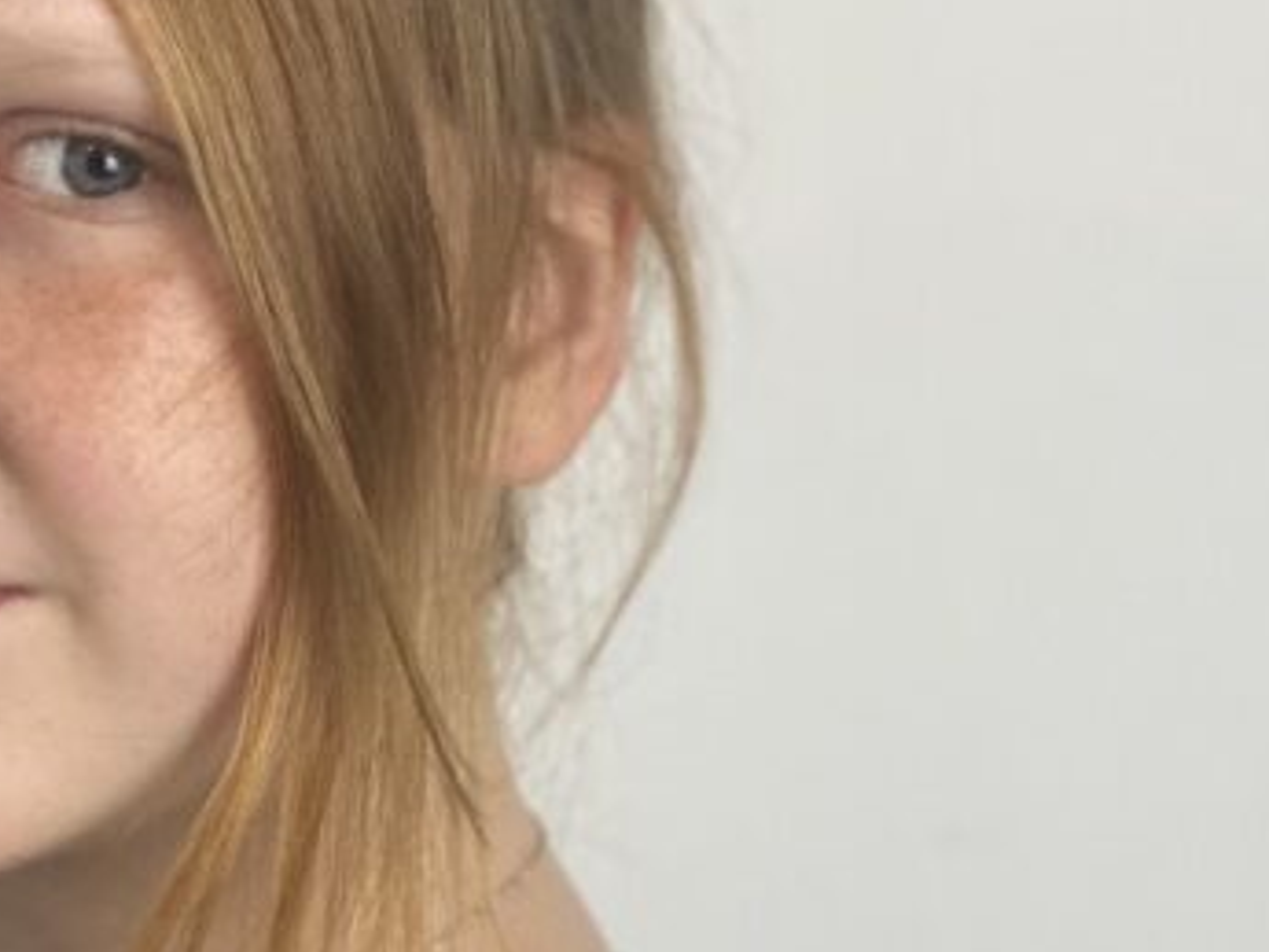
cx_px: 235
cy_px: 518
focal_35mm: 164
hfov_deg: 12.0
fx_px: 6014
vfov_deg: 9.1
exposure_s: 1/100
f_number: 2
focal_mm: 6
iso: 100
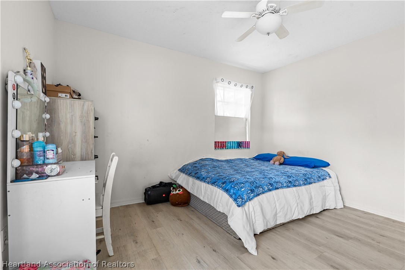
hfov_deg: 96.7
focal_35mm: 16
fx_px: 180
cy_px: 135
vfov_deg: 73.7
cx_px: 202
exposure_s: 1.6
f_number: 8
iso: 125
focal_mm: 16
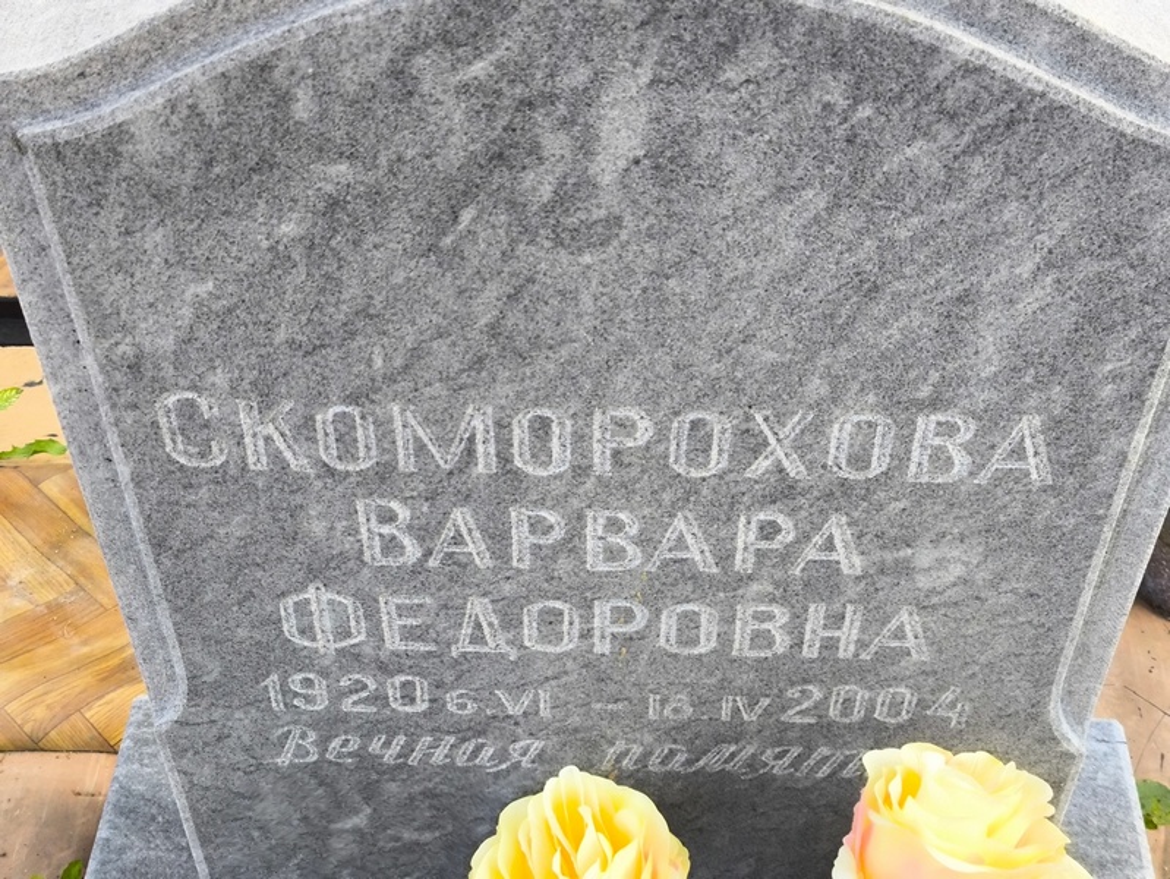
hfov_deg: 38.2
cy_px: 440
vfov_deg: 29.1
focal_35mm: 50
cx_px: 585
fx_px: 1691
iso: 50
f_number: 1.7
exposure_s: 1/266
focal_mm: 4.71
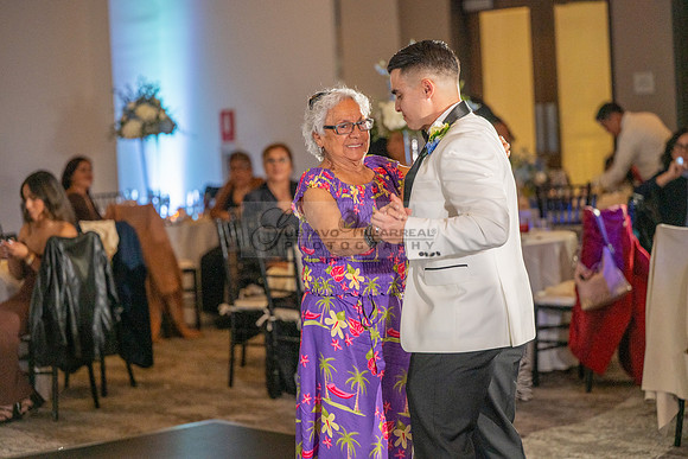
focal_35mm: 100
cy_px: 230
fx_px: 1911
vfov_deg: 13.7
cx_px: 344
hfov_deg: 20.4
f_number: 2.8
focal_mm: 100
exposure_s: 1/200
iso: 1600
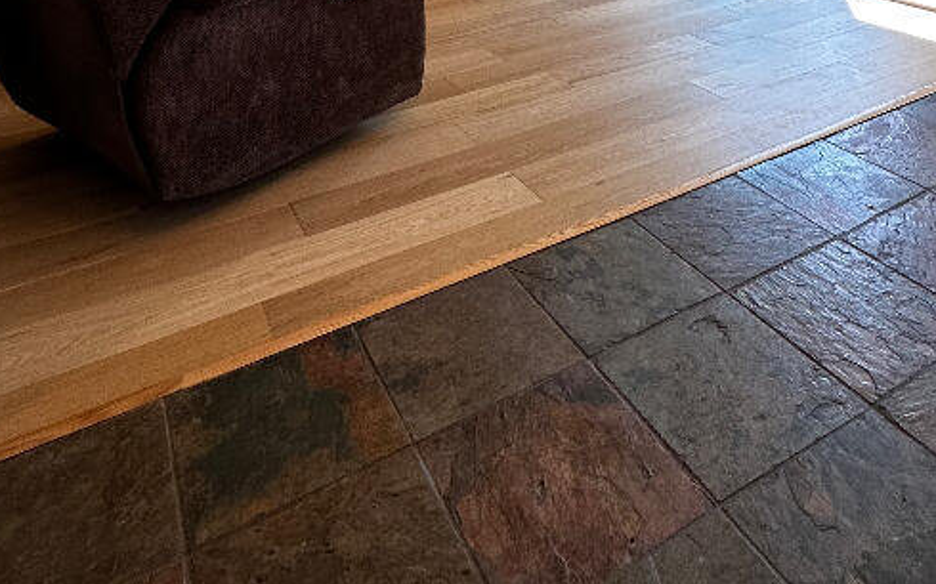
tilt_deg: +1.2
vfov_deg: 30.3
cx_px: 525
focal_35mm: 31
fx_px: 791
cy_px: -210
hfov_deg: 61.1
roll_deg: +4.2
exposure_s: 1/120
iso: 100
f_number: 2.2
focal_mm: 2.22
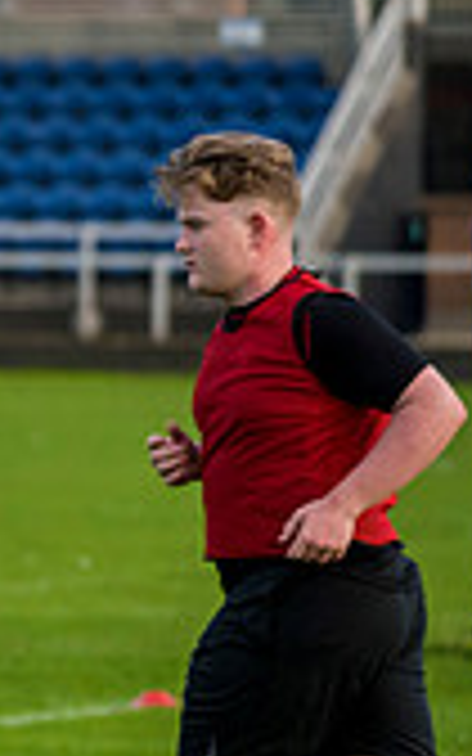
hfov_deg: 2.3
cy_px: 439
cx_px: -787
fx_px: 11608
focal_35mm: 564
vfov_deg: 3.7
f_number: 4.5
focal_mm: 160
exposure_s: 1/1250
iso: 1600
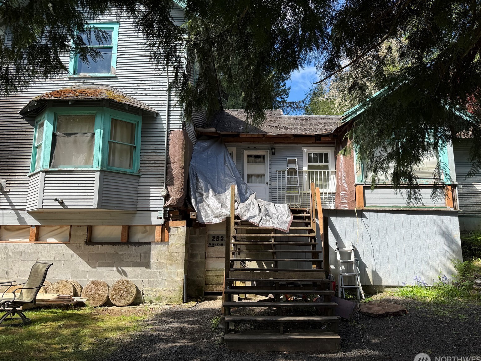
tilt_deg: +10.5
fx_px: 347
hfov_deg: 69.4
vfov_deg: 54.9
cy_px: 186
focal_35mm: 25
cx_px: 245
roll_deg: -0.1
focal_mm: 6.76
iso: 80
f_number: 1.78
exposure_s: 1/1812
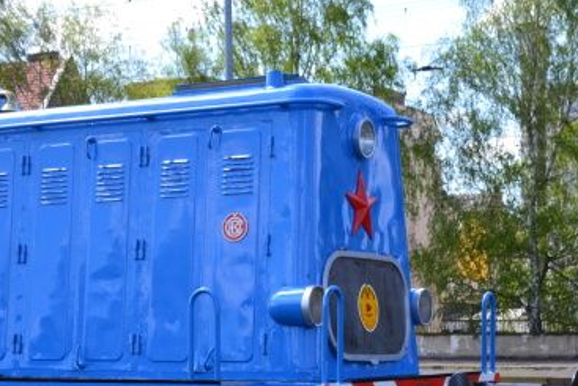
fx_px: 1574
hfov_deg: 20.4
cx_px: 58
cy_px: 339
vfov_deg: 13.9
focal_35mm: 98
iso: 400
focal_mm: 32
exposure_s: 1/200
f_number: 10
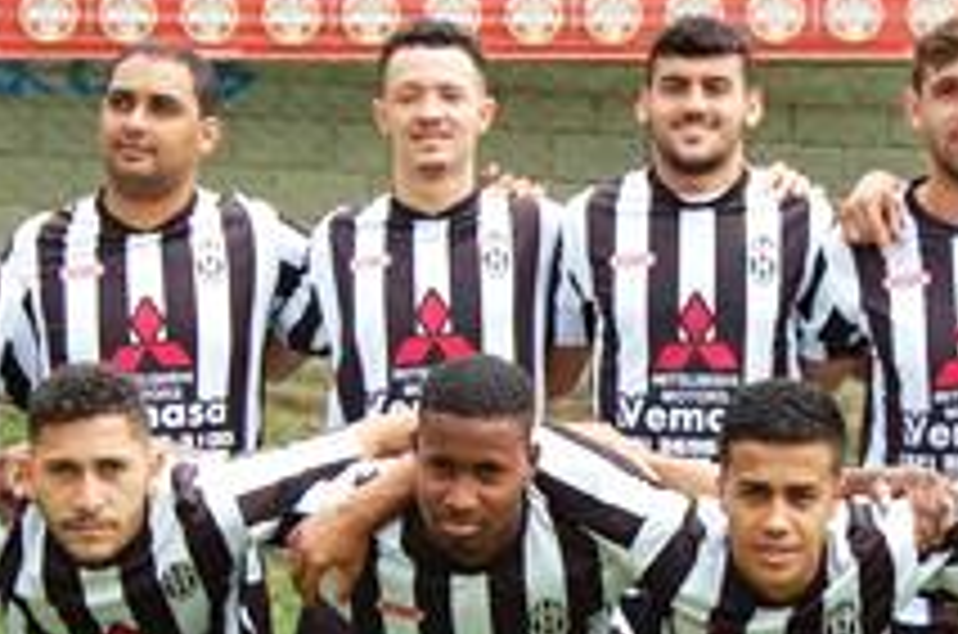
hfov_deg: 18.5
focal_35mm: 110
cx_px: 679
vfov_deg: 12.3
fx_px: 2921
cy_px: 569
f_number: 6.3
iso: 200
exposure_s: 1/160
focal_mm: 26
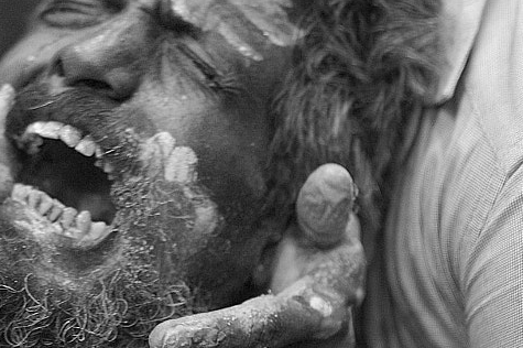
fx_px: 1713
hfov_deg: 17.2
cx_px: 94
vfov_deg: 11.5
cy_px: 53
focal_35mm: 118
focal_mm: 35
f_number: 1.4
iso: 800
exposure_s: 1/40
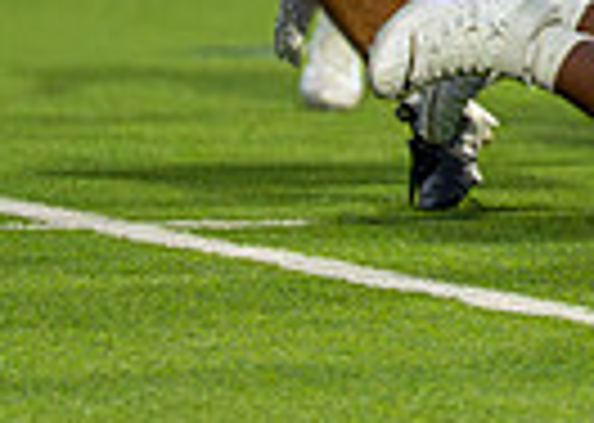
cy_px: -296
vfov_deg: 1.0
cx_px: 1106
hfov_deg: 1.5
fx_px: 23425
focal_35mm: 1390
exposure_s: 1/1250
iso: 1250
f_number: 2.8
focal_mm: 200
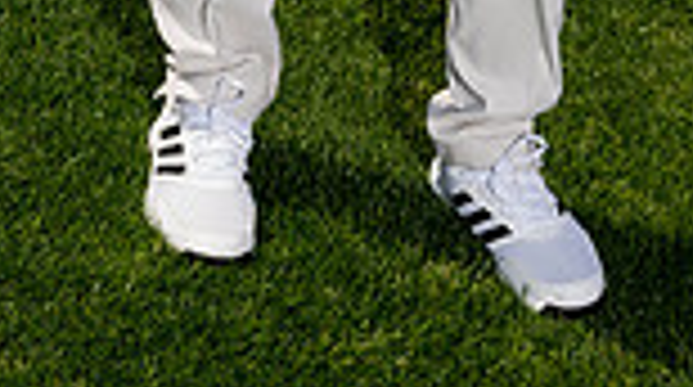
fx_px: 2421
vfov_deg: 8.3
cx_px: 477
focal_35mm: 132
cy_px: -580
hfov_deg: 16.2
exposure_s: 1/250
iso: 100
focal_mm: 43
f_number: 8
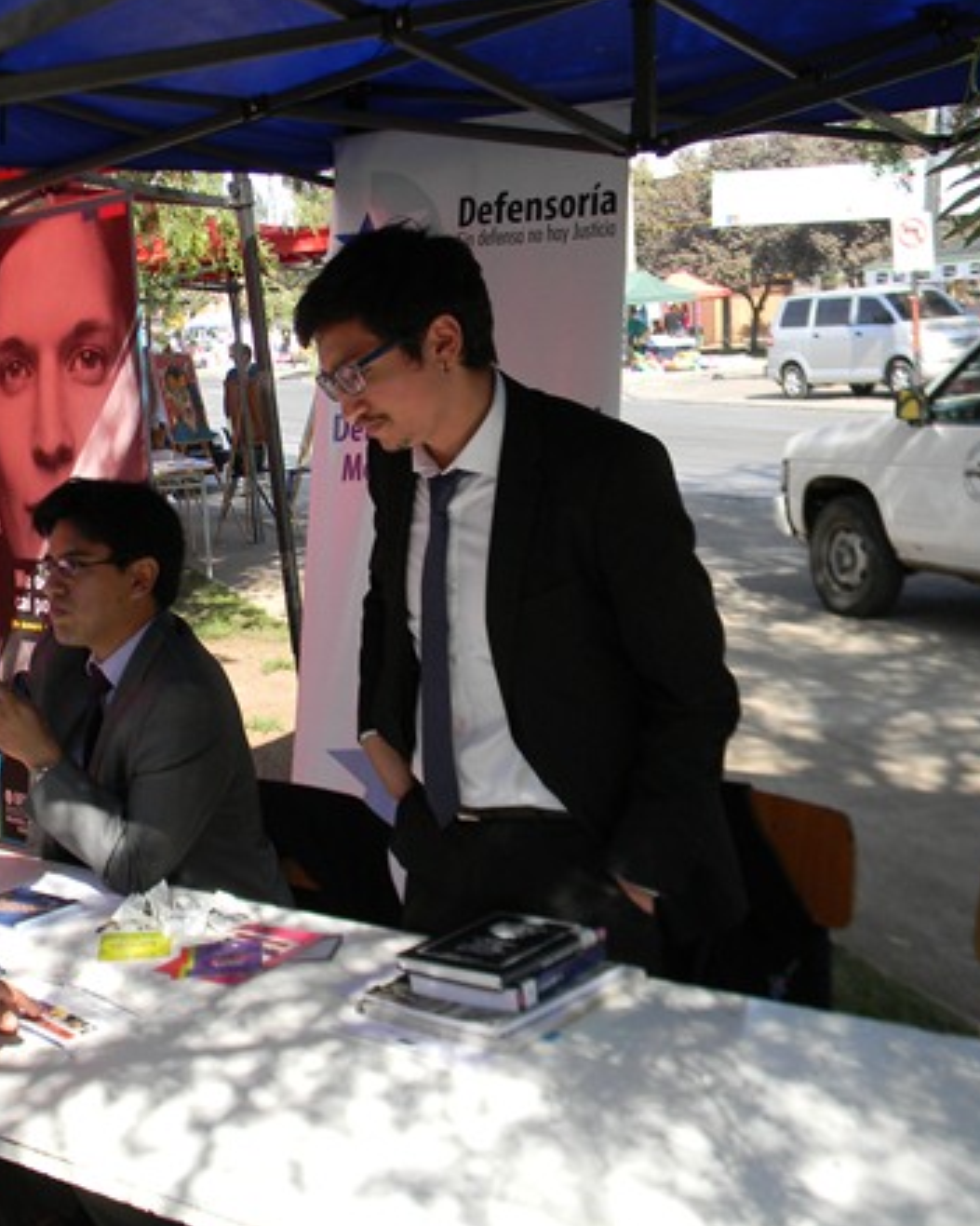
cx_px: 204
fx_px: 1741
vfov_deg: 38.8
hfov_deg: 30.7
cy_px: 617
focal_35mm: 48
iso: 80
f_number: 3.7
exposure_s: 1/263
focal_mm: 6.4
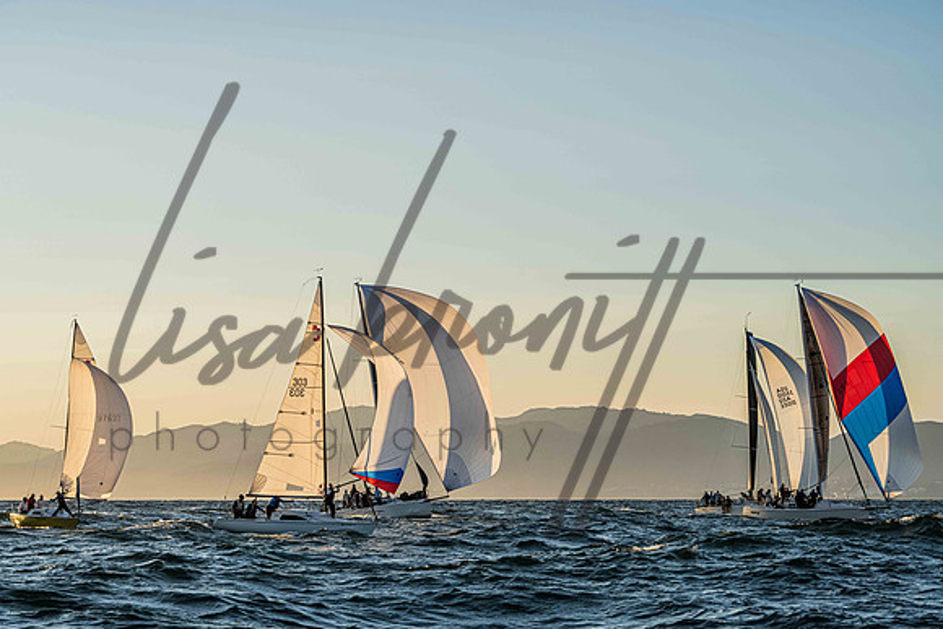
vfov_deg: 15.4
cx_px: 472
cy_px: 314
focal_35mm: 89
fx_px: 2334
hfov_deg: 22.8
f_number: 8
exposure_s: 1/1000
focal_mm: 84
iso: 640
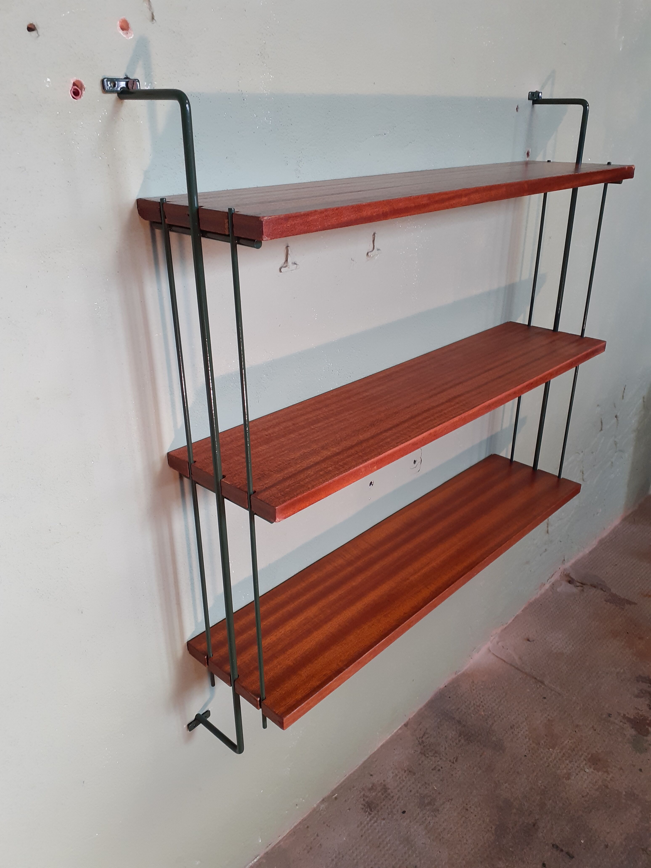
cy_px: 434
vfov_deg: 65.3
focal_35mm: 27
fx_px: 677
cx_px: 326
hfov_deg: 51.4
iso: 100
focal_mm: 3.6
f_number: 1.9
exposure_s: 1/50
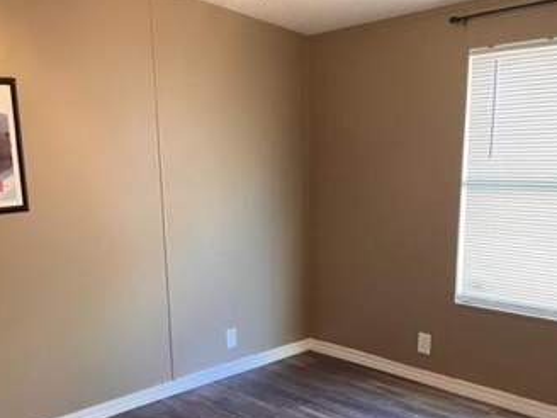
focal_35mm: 38
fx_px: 611
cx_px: 200
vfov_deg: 37.1
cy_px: 297
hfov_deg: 48.4
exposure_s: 1/60
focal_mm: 5.1
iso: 250
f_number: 1.6
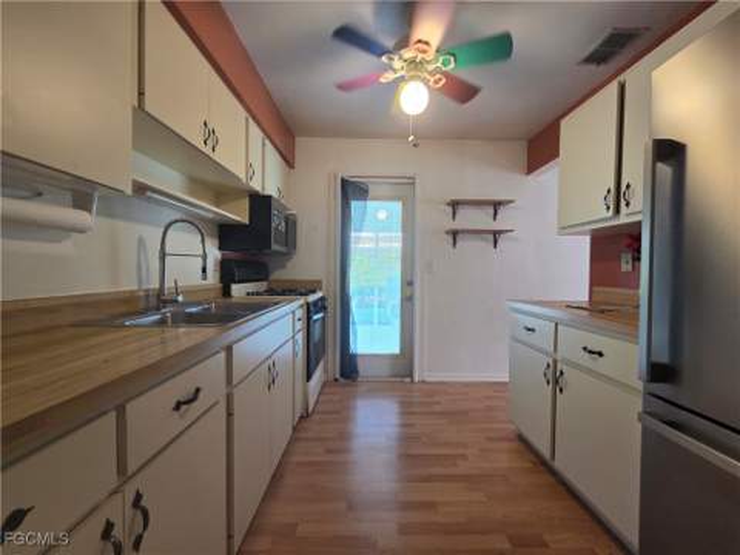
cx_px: 370
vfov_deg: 89.9
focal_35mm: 13
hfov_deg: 106.2
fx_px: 278
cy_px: 278
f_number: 2.2
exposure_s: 1/60
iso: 200
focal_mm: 2.2
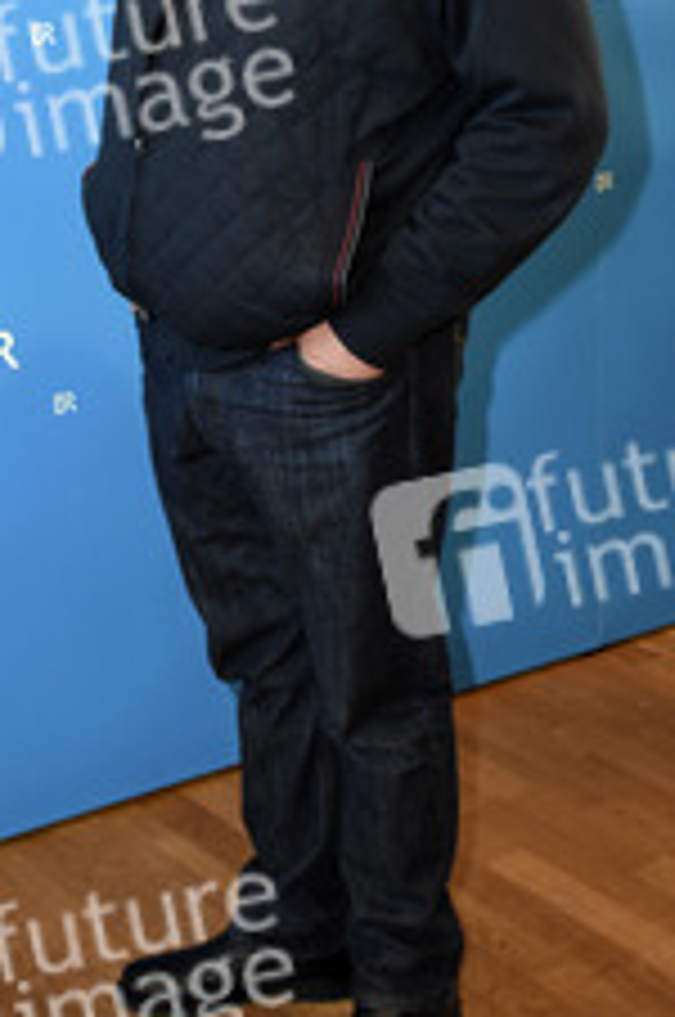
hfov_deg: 19.6
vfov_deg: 29.0
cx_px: 194
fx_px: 1946
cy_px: 306
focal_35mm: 69
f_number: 4.5
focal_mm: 26
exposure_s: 1/160
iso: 1600
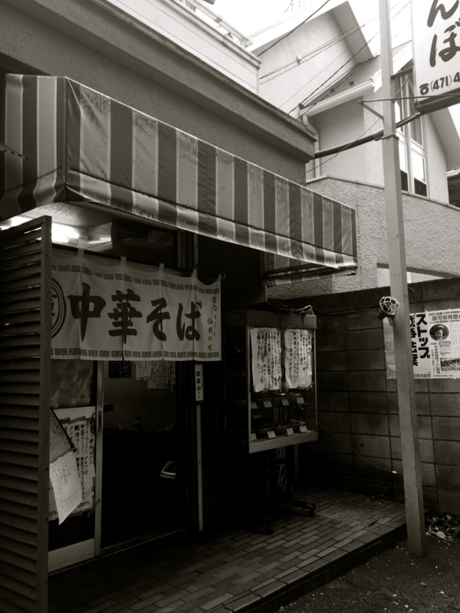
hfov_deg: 48.2
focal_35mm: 29
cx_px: 230
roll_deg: +1.6
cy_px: 306
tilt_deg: +7.2
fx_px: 514
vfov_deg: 61.7
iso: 32
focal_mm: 4.15
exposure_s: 1/60
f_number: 2.2
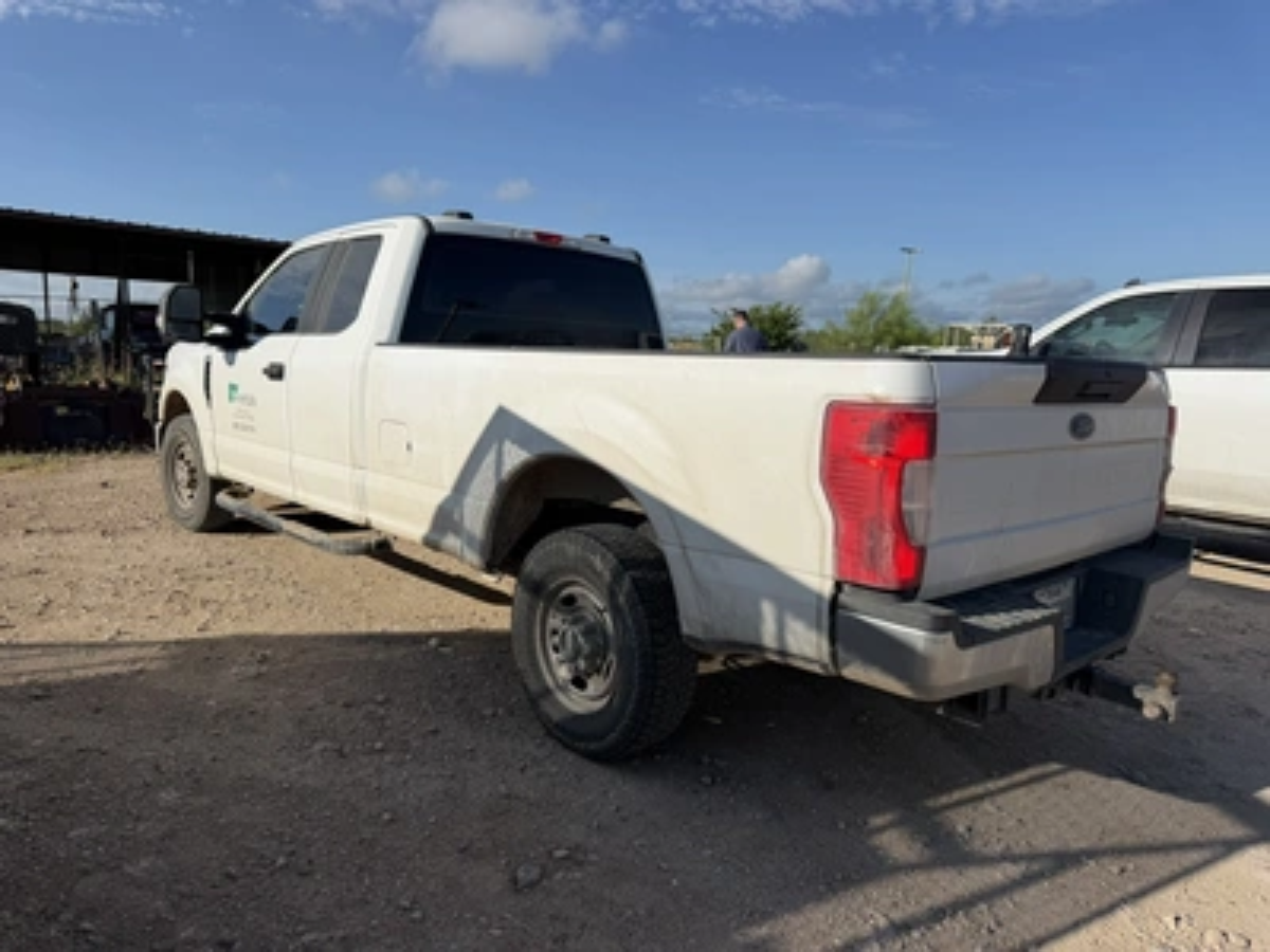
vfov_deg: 56.8
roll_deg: -1.6
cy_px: 476
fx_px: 881
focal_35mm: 24
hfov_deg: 71.6
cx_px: 635
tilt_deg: -7.3
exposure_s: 1/7353
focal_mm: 6.76
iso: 80
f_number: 1.78
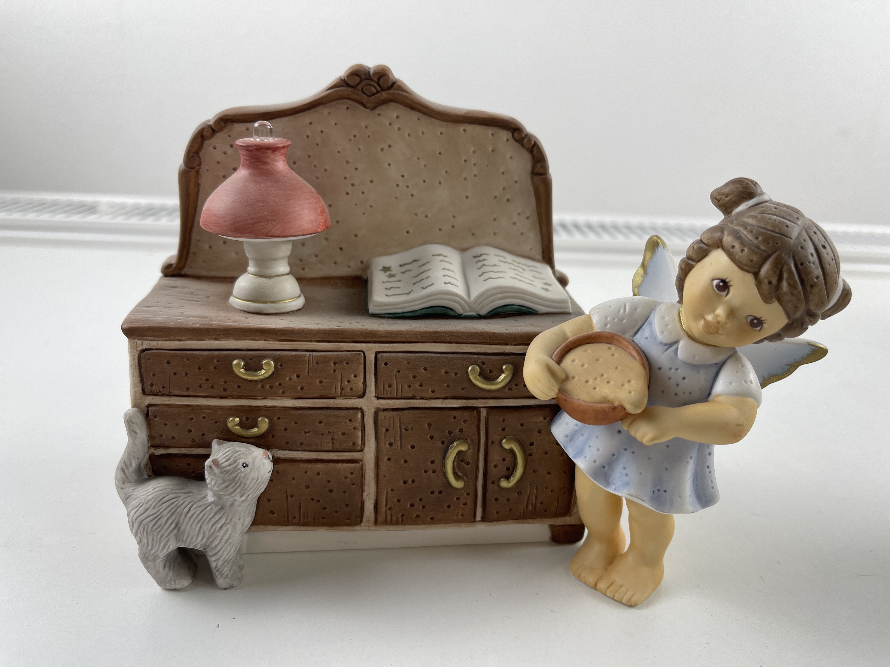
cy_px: 334
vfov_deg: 54.9
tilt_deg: -20.0
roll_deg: -3.2
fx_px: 643
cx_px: 445
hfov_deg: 69.4
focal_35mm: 25
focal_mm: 5.1
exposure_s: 1/108
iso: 32
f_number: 1.6
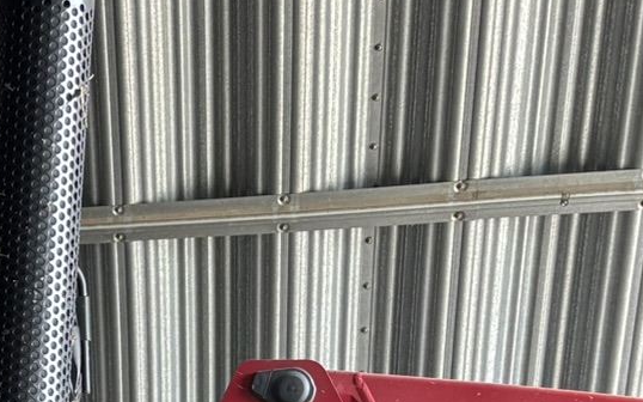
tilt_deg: -6.3
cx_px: -302
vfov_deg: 11.2
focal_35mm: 105
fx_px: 1840
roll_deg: -0.6
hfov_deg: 17.9
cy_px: 829
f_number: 1.6
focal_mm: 5.96
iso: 125
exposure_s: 1/91
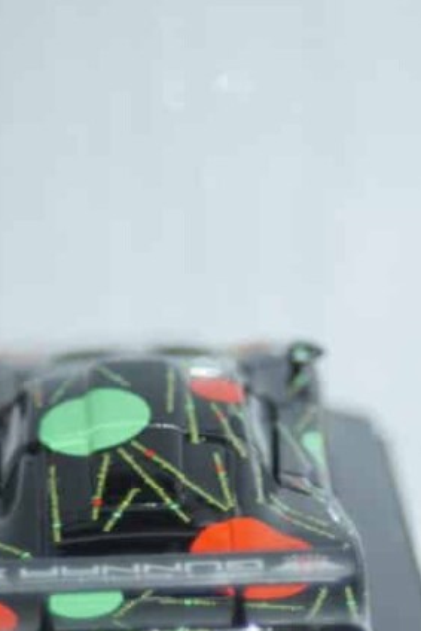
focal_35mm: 175
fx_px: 3068
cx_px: 138
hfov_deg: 7.8
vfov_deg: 11.7
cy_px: 515
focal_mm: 55
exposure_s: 1/100
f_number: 5
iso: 200
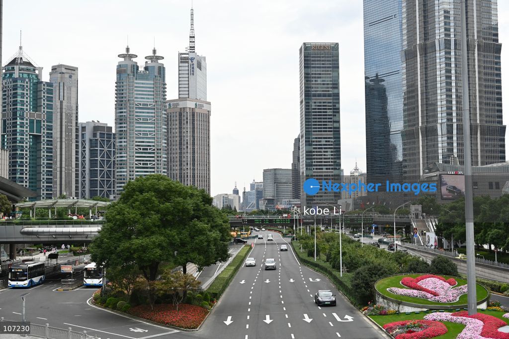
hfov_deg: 37.5
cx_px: 254
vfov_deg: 25.5
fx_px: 749
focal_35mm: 53
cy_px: 170
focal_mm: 53
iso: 200
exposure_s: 1/500
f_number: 5.6
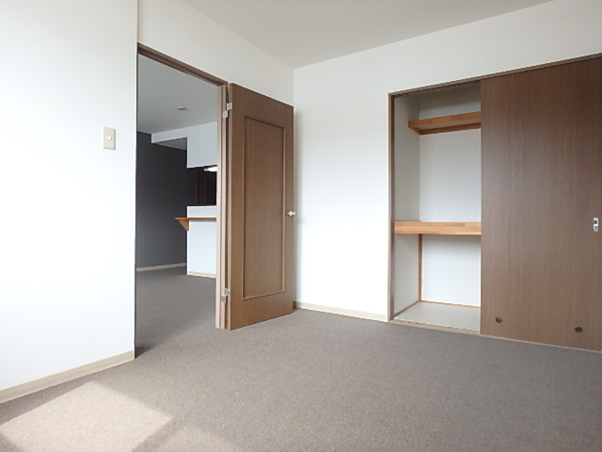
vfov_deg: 63.4
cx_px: 301
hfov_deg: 79.0
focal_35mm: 21
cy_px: 226
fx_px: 365
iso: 200
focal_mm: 3.7
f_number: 3.5
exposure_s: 1/50
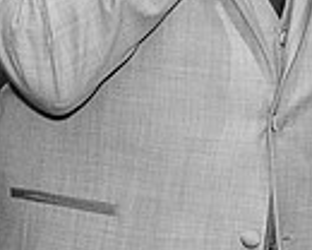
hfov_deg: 3.9
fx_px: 4562
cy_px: 5
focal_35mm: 494
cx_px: 217
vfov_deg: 3.1
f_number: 4
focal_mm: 101
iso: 2000
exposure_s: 1/250
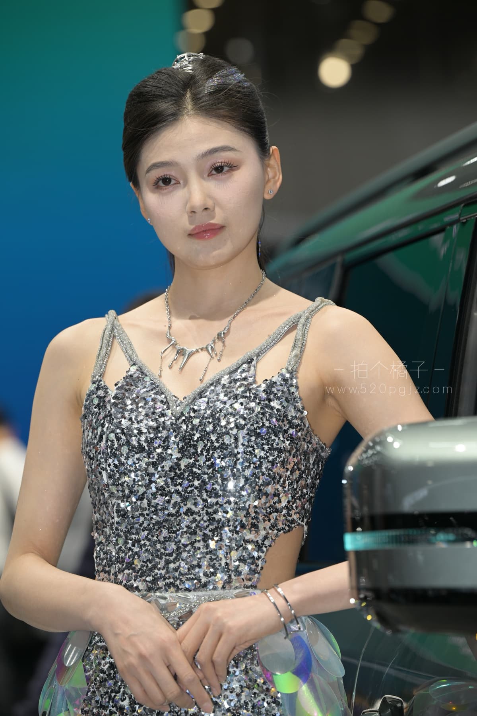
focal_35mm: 160
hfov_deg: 8.6
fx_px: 3180
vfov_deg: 12.8
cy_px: 358
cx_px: 238
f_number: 4.5
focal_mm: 160
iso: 250
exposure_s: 1/200
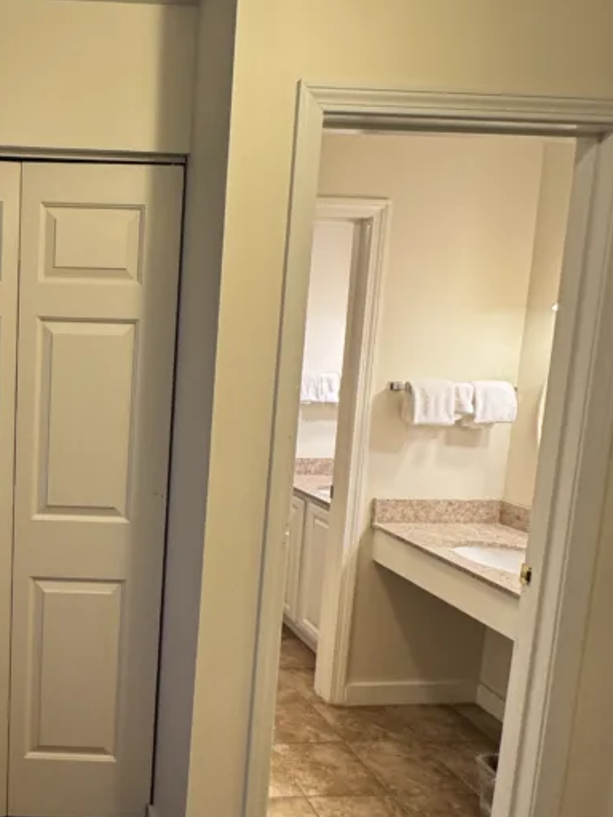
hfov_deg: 44.1
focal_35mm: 28
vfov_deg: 63.4
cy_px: 432
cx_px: 34
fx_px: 661
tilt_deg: -4.6
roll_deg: -0.8
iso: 200
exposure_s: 1/60
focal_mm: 2.22
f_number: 2.2
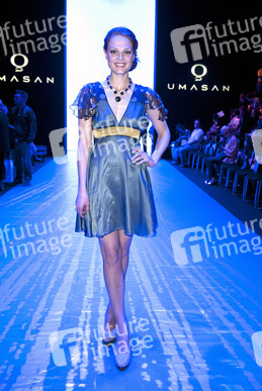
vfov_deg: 58.7
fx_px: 348
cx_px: 131
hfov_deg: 41.2
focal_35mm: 32
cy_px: 191
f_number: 3.5
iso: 1600
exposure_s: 1/40
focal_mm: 31
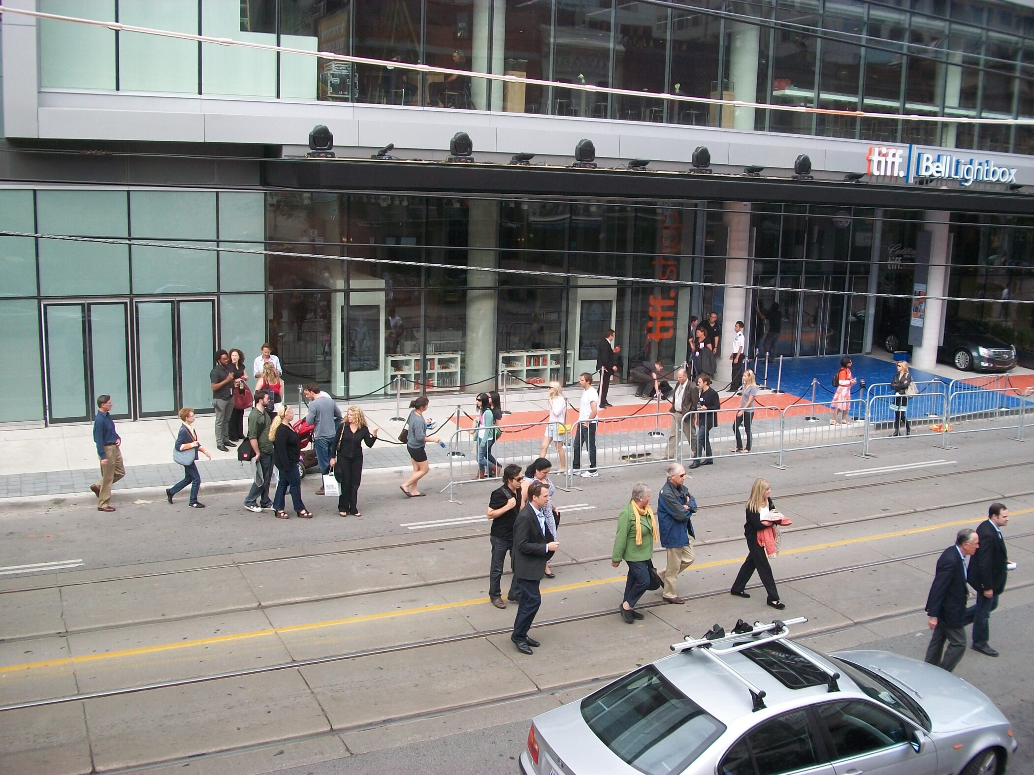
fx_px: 956
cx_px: 517
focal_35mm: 32
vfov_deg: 44.2
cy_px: 388
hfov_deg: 56.8
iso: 80
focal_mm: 5.7
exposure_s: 1/250
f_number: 2.9
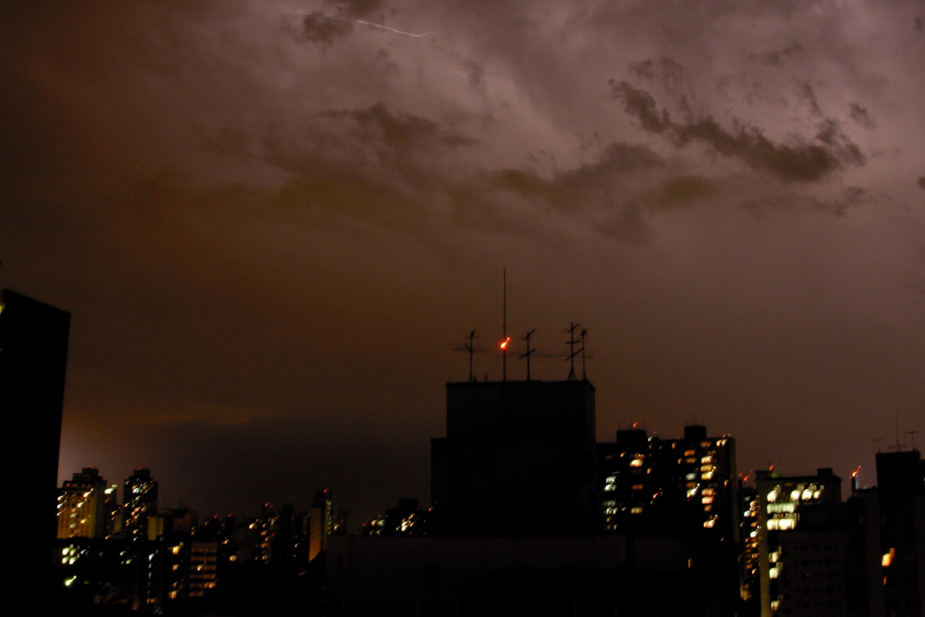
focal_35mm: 42
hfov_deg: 46.4
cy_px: 253
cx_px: 487
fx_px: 1079
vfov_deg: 31.8
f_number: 4.9
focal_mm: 6.3
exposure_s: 4
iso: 50
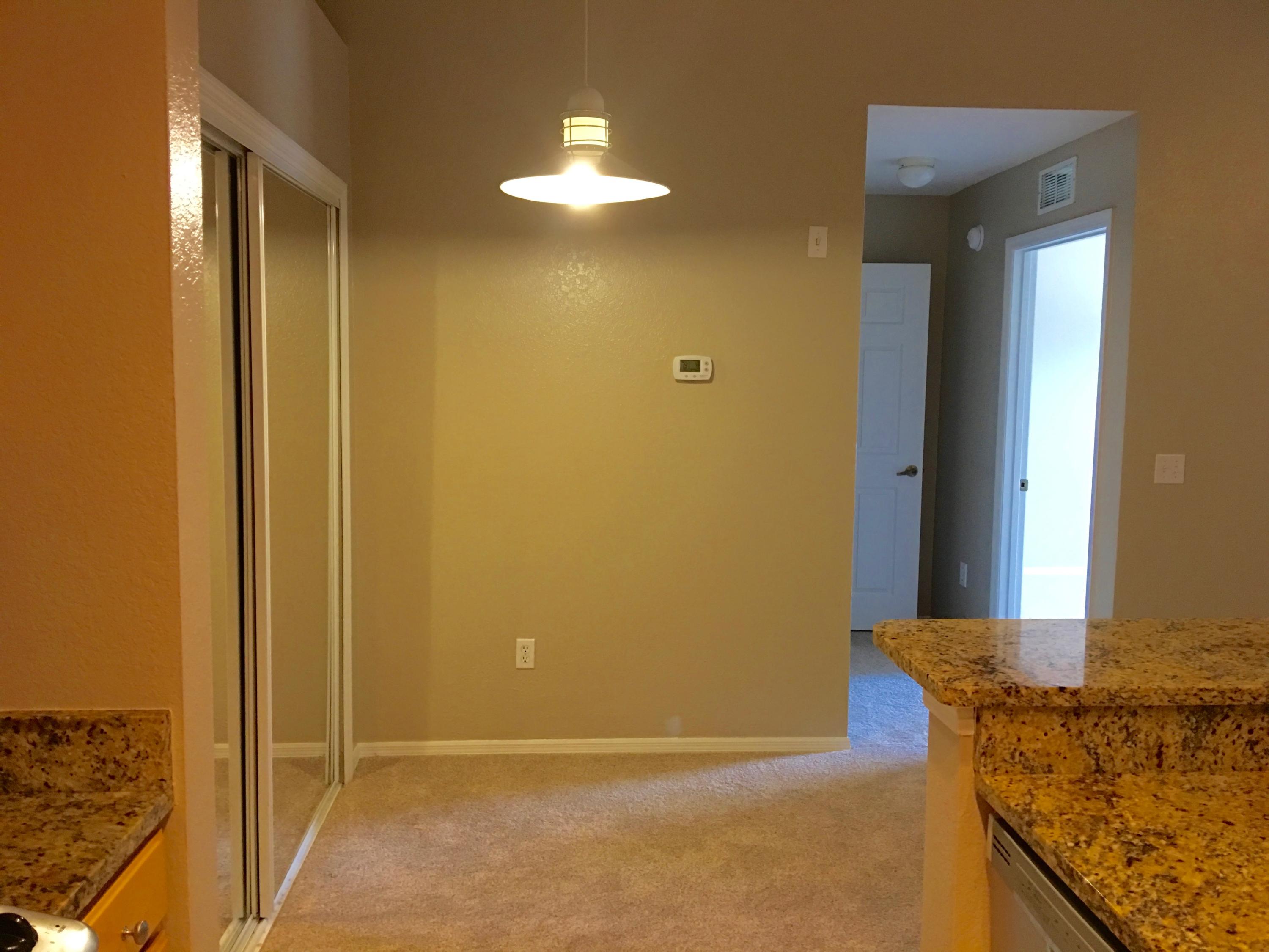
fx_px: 1063
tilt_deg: -4.3
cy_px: 476
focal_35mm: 29
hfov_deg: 61.7
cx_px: 634
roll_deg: -0.8
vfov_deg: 48.2
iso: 80
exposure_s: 1/15
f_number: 2.2
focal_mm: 4.15
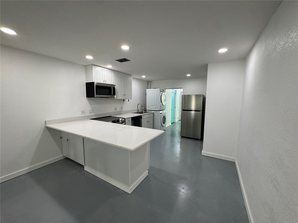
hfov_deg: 102.1
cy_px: 112
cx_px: 149
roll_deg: -0.9
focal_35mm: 14
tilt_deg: -6.6
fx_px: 121
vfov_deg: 85.7
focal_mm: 2.22
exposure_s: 1/120
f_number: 2.2
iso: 125
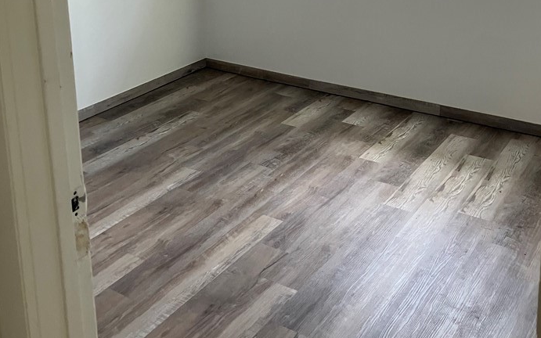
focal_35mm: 44
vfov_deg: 27.6
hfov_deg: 45.3
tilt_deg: -10.6
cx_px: 261
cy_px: 3
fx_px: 649
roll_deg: -0.2
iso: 125
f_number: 1.8
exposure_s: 1/60
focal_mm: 3.99
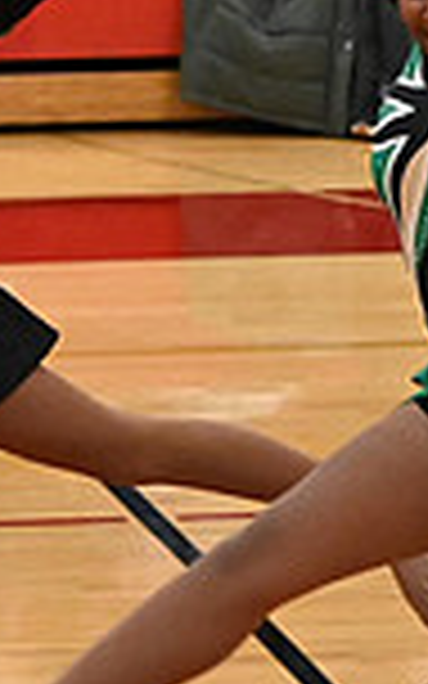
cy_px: 205
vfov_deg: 3.1
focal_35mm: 677
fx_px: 12635
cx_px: 1198
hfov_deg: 1.9
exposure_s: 1/400
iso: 8000
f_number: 4
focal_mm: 116
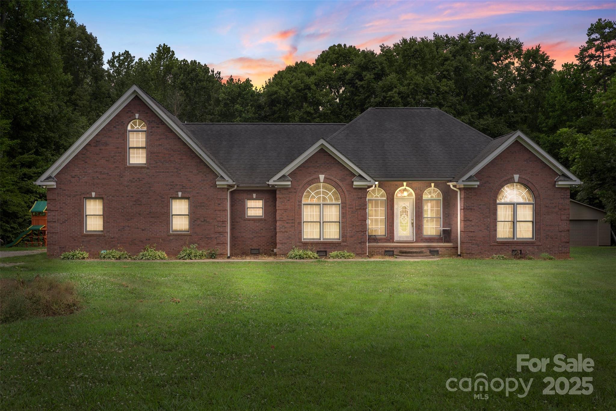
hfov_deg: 54.4
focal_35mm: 35
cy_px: 206
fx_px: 599
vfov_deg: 37.8
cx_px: 308
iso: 100
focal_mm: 35
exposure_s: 1/40
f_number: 8
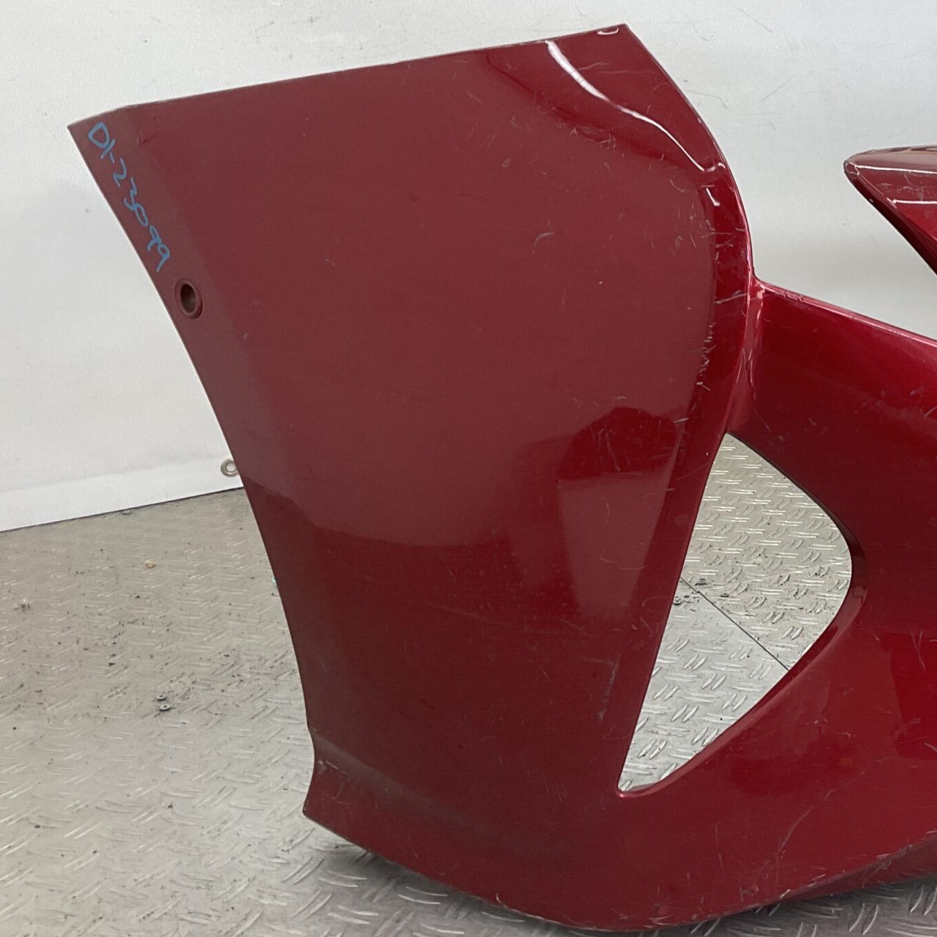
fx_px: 1470
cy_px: 519
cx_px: 851
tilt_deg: -21.1
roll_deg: -1.8
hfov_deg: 33.4
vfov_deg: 35.3
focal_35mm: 48
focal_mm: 3
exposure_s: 1/100
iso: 20
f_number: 1.8
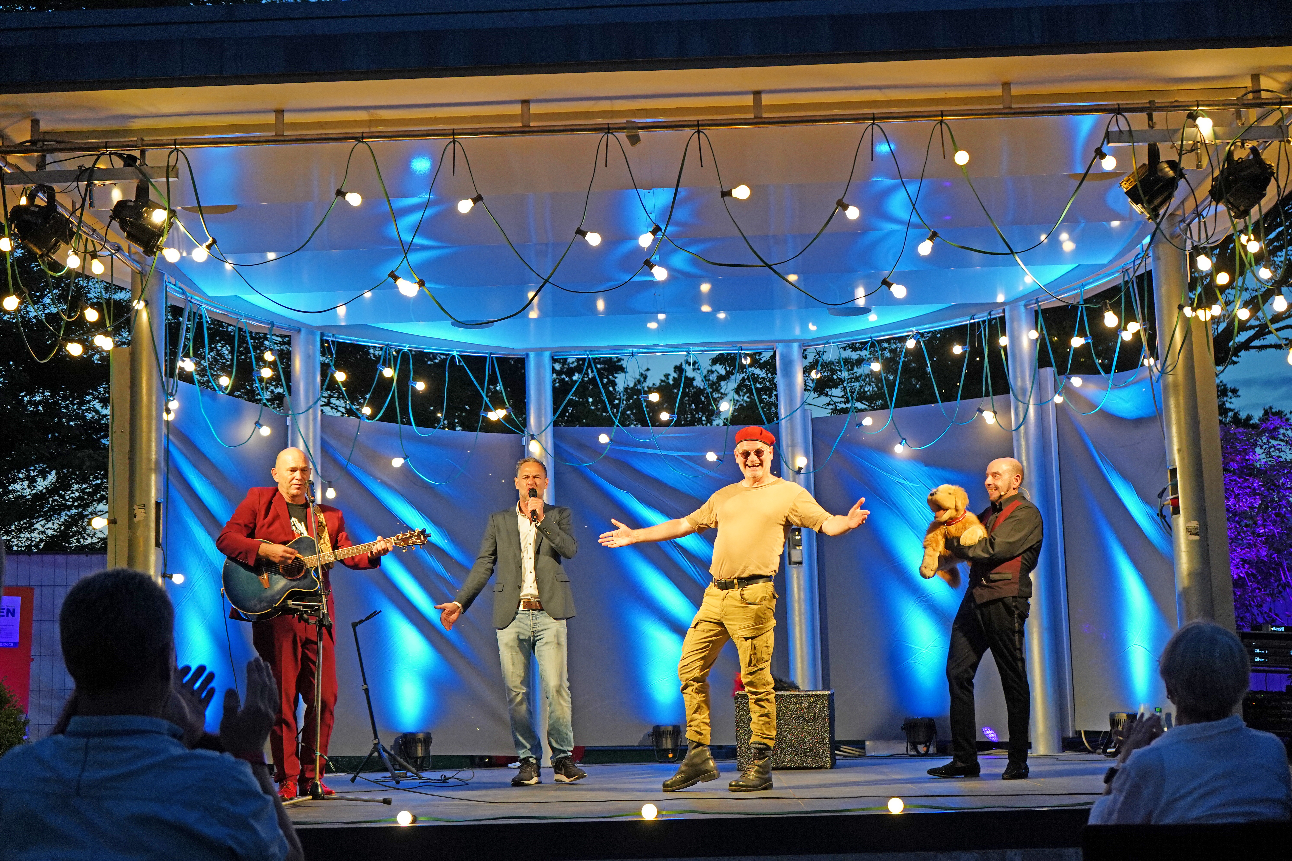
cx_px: 646
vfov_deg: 28.1
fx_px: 1723
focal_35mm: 48
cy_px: 430
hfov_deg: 41.1
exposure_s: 1/160
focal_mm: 48
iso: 2500
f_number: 4.5
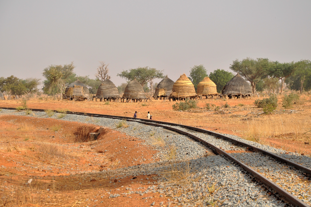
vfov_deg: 8.1
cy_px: 103
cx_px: 157
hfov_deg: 12.1
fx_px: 1463
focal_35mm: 170
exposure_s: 1/400
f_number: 10
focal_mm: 105
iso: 200
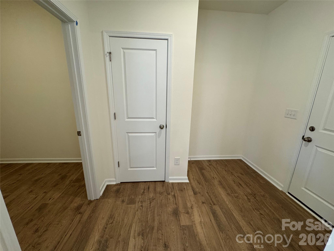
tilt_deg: -13.9
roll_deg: -0.2
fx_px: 135
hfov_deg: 102.1
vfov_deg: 85.7
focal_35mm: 14
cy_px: 126
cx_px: 167
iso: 200
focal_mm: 2.22
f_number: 2.2
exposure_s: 1/120
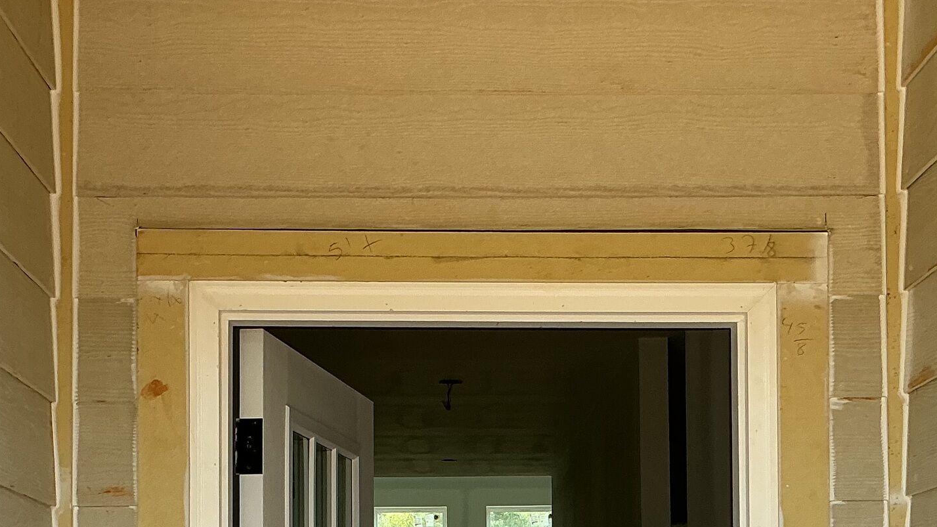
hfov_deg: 31.0
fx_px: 1690
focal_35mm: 68
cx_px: 490
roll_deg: +1.8
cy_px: 583
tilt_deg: +3.8
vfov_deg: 17.1
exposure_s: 1/150
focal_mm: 3
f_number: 1.8
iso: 20
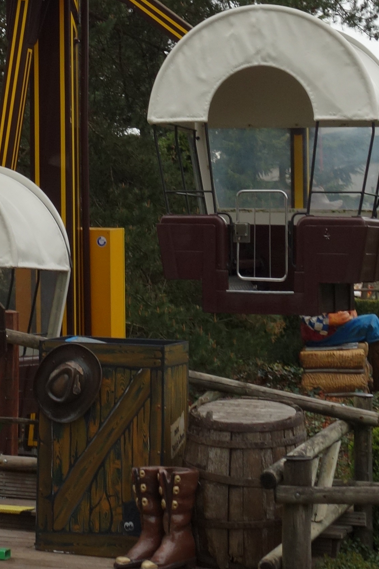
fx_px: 1643
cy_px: -34
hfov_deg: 13.0
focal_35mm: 104
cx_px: -3
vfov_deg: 19.0
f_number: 5
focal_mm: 12.03
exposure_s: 1/160
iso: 200
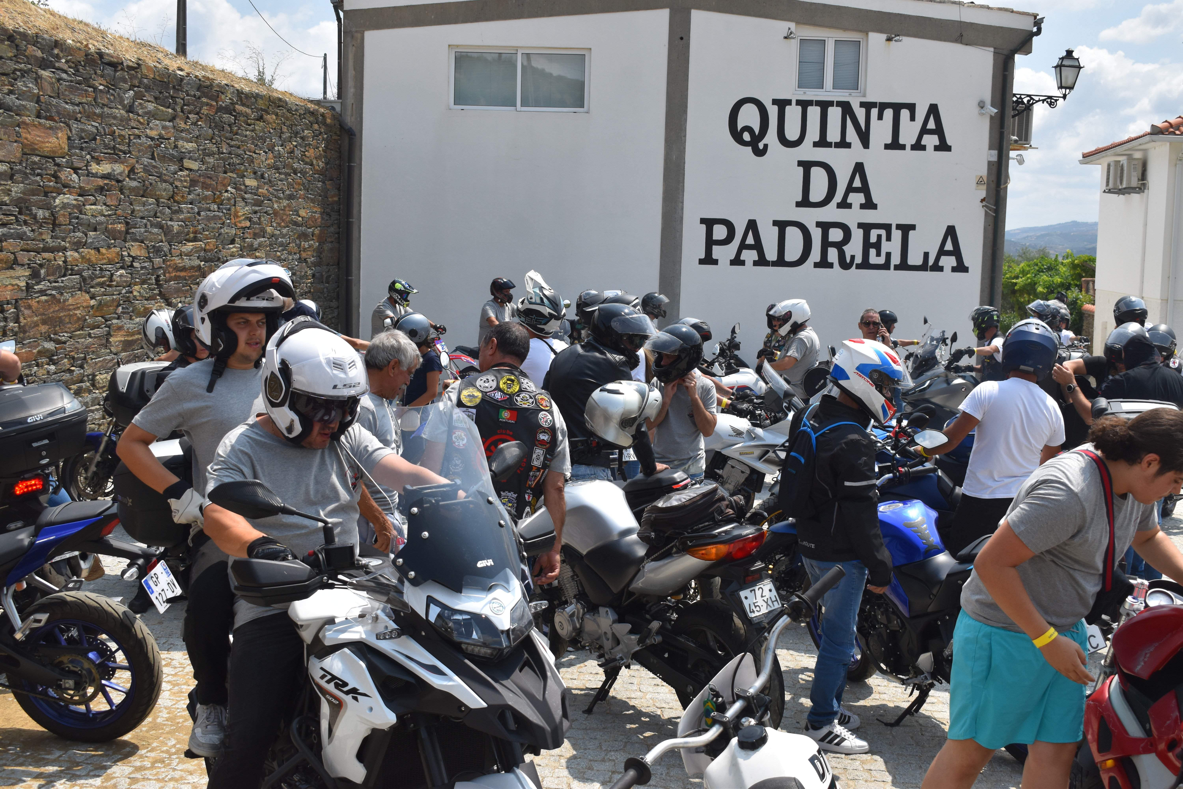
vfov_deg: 30.8
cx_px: 592
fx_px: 1429
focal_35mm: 44
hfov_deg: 45.0
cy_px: 394
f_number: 7.1
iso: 400
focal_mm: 29
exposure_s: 1/1600
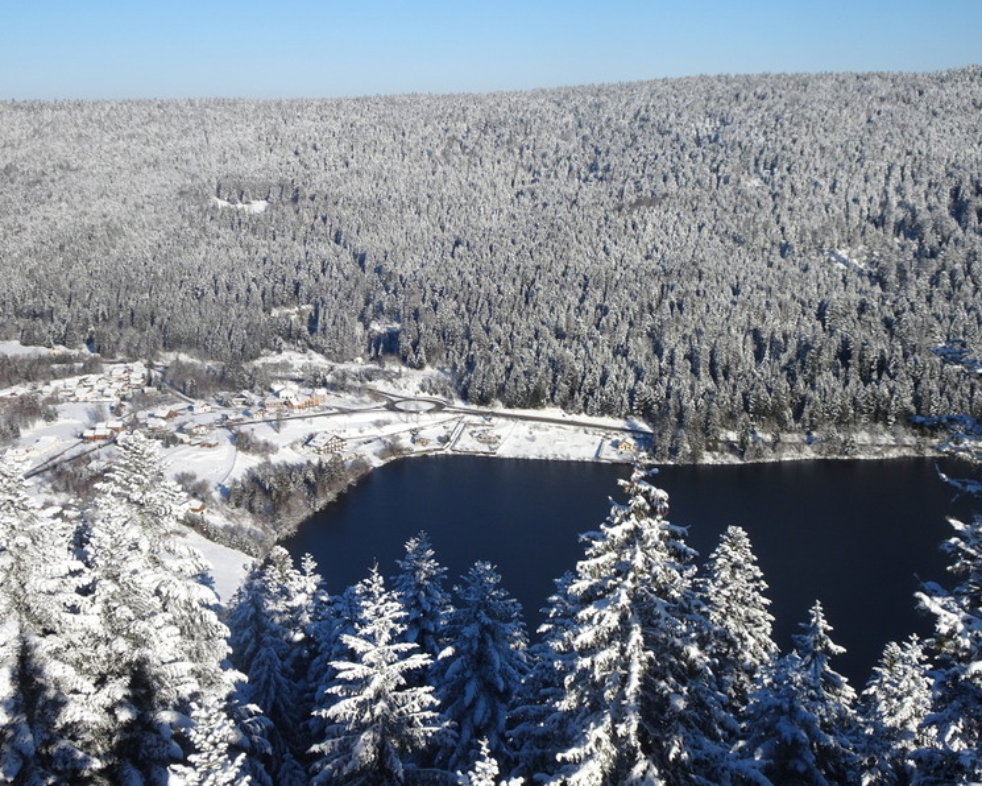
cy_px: 394
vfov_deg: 34.9
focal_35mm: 43
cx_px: 506
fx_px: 1250
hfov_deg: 42.9
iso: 80
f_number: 4
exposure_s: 1/1000
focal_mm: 7.05
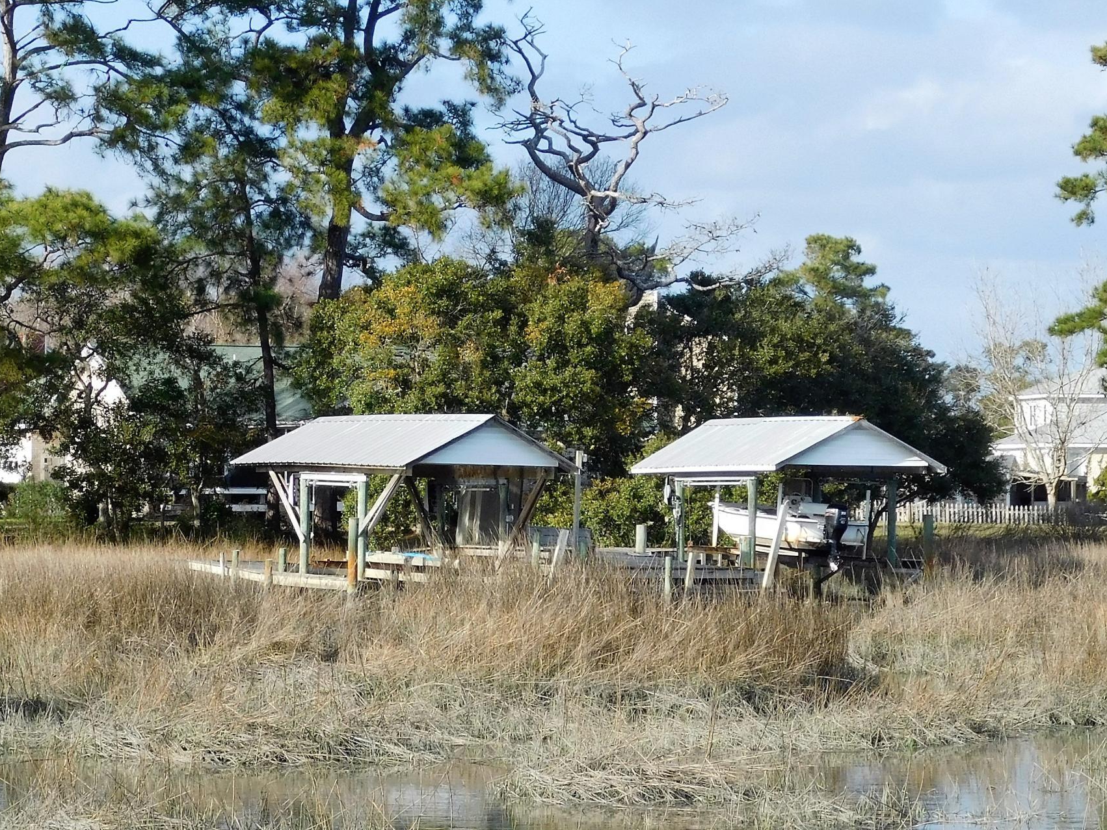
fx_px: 4510
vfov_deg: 10.5
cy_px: 439
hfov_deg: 14.0
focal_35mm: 141
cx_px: 609
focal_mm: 14.2
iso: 125
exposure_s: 1/400
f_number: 4.4
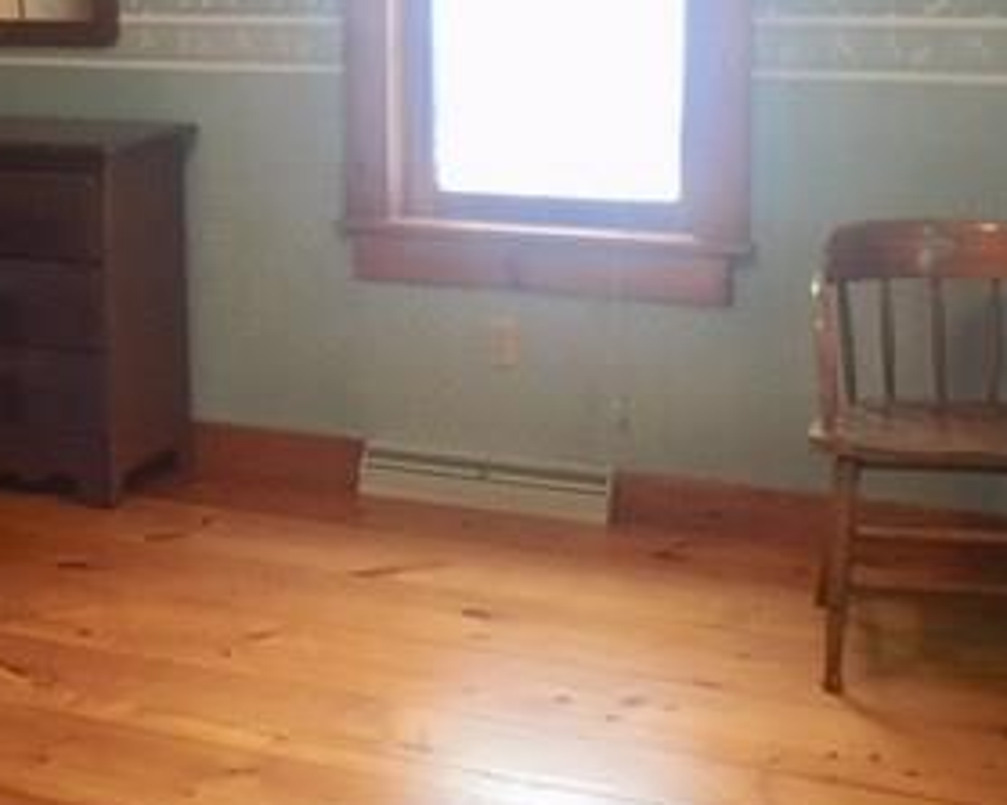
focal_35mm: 65
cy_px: 220
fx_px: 1937
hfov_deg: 28.8
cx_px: 289
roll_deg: +0.7
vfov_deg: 23.3
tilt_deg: -8.5
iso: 200
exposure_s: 1/30
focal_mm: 4.15
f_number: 2.2
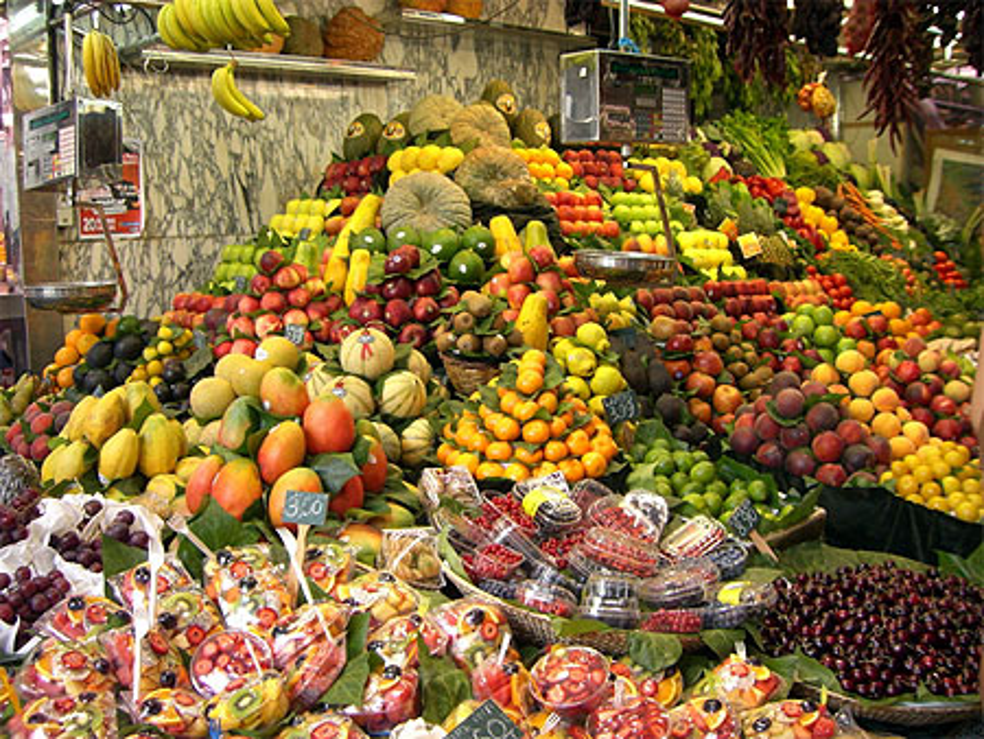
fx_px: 1081
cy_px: 370
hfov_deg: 49.0
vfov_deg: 37.8
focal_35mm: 38
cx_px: 492
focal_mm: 6.2
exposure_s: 1/100
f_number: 2.7
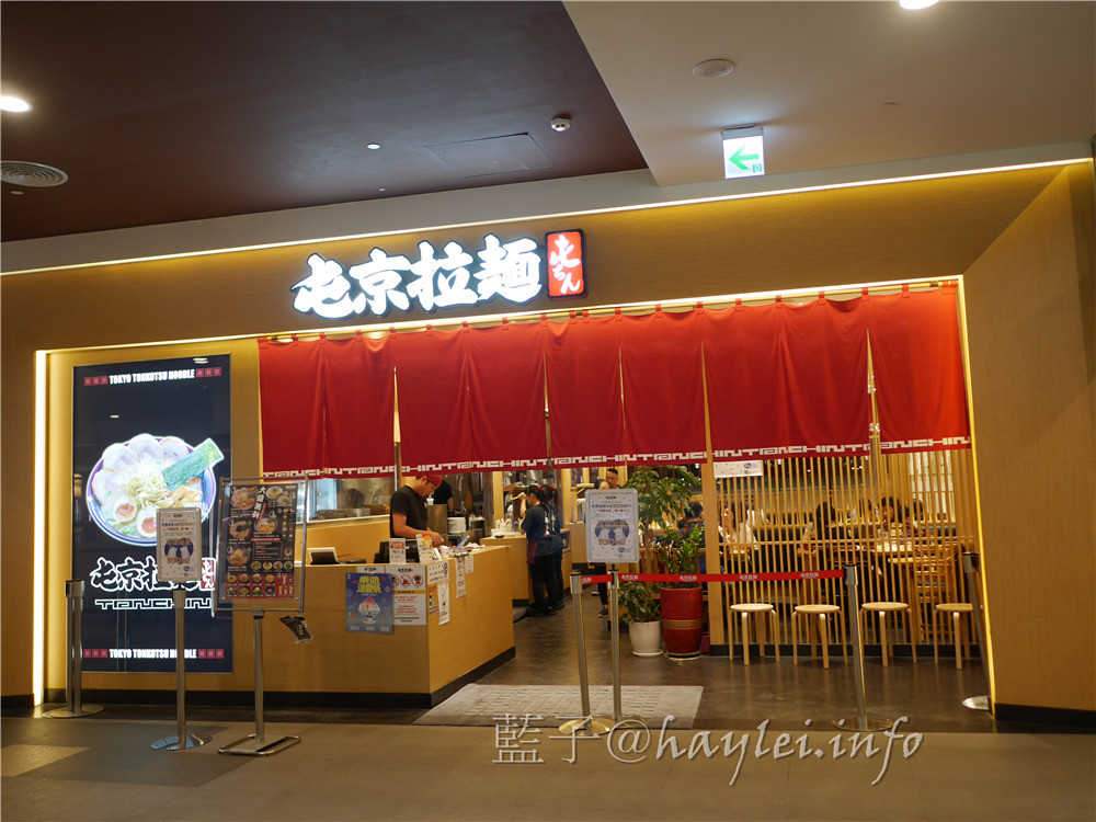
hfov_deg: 60.0
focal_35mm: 30
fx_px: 950
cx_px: 548
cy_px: 411
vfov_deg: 46.8
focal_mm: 15
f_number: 1.7
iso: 320
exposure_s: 1/125
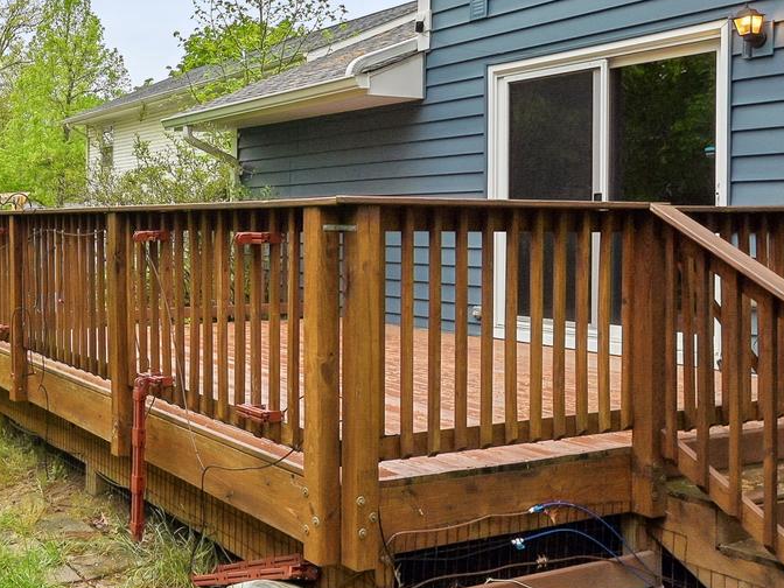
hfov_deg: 42.6
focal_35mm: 41
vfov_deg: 34.9
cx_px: 103
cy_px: 218
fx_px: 929
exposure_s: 1/80
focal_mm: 14
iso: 100
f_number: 8
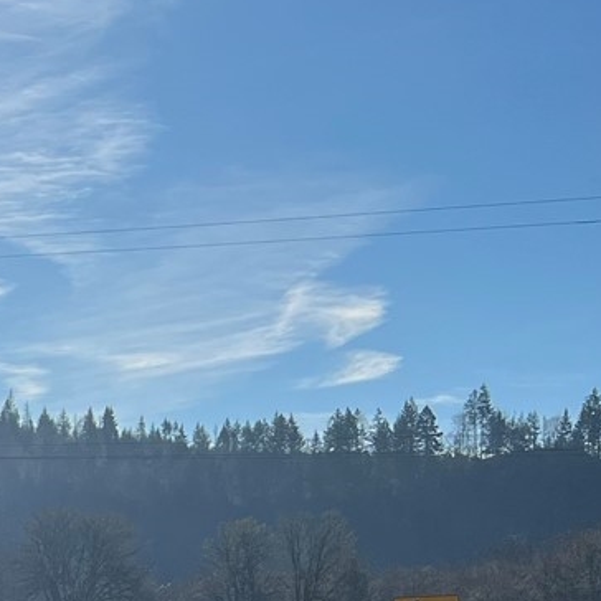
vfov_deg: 16.2
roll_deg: +0.6
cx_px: -619
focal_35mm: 101
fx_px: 1984
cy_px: 809
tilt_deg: -1.4
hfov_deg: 14.3
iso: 50
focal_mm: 5.7
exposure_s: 1/9434
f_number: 1.5
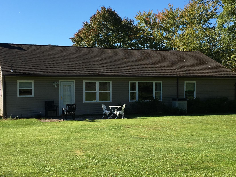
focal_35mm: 53
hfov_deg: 36.1
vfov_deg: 27.5
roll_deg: +0.5
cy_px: 99
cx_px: 132
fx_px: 361
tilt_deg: -1.0
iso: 25
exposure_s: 1/1115
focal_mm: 4.15
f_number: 2.2
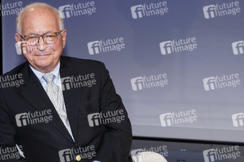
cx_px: 87
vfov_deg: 22.6
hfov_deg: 33.2
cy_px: 100
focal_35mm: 60
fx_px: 406
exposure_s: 1/125
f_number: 5.6
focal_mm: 45
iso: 2000
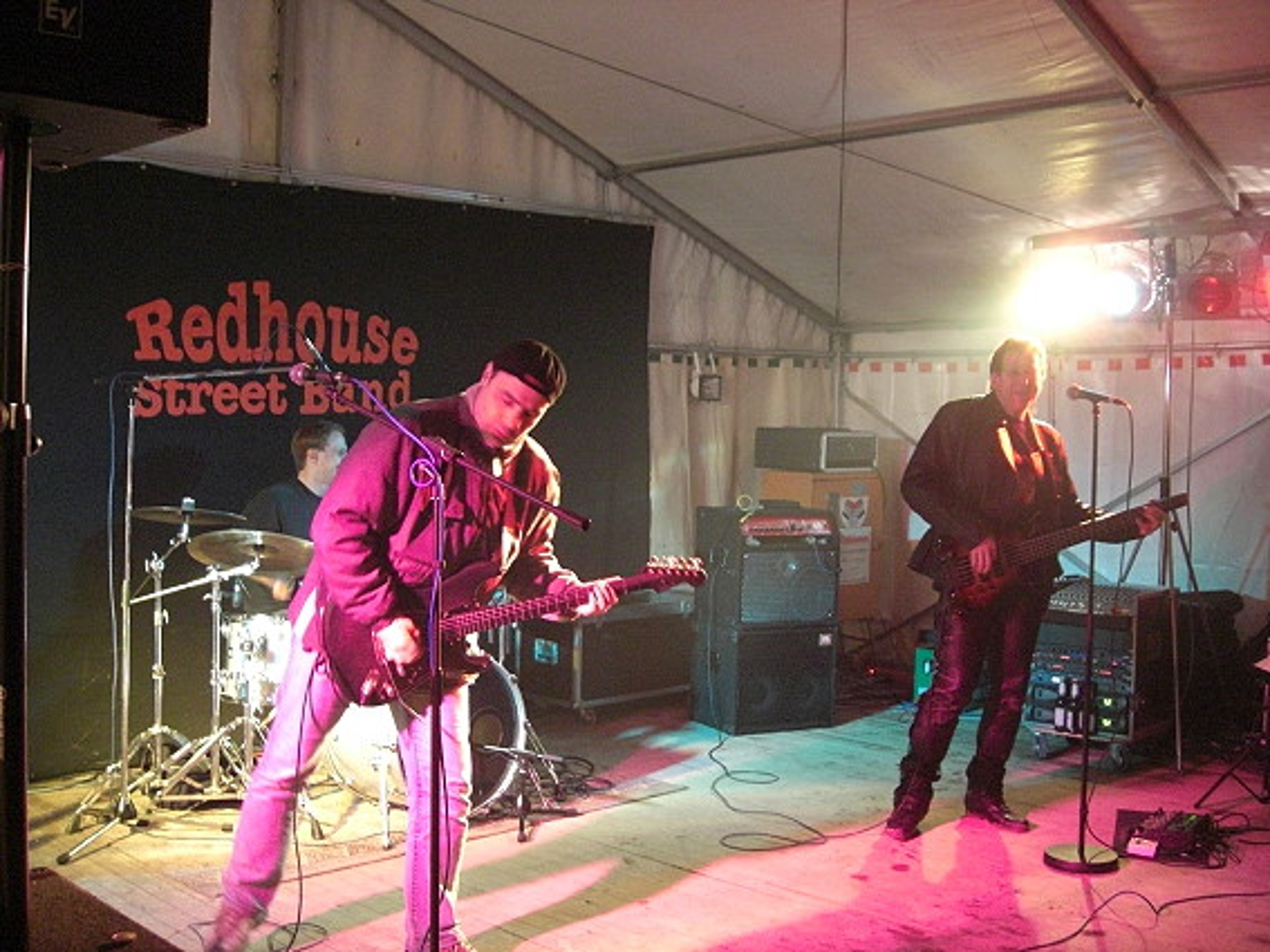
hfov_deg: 49.0
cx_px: 635
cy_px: 476
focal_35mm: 38
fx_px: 1394
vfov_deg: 37.7
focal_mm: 7.9
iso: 800
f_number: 2.8
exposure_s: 1/30
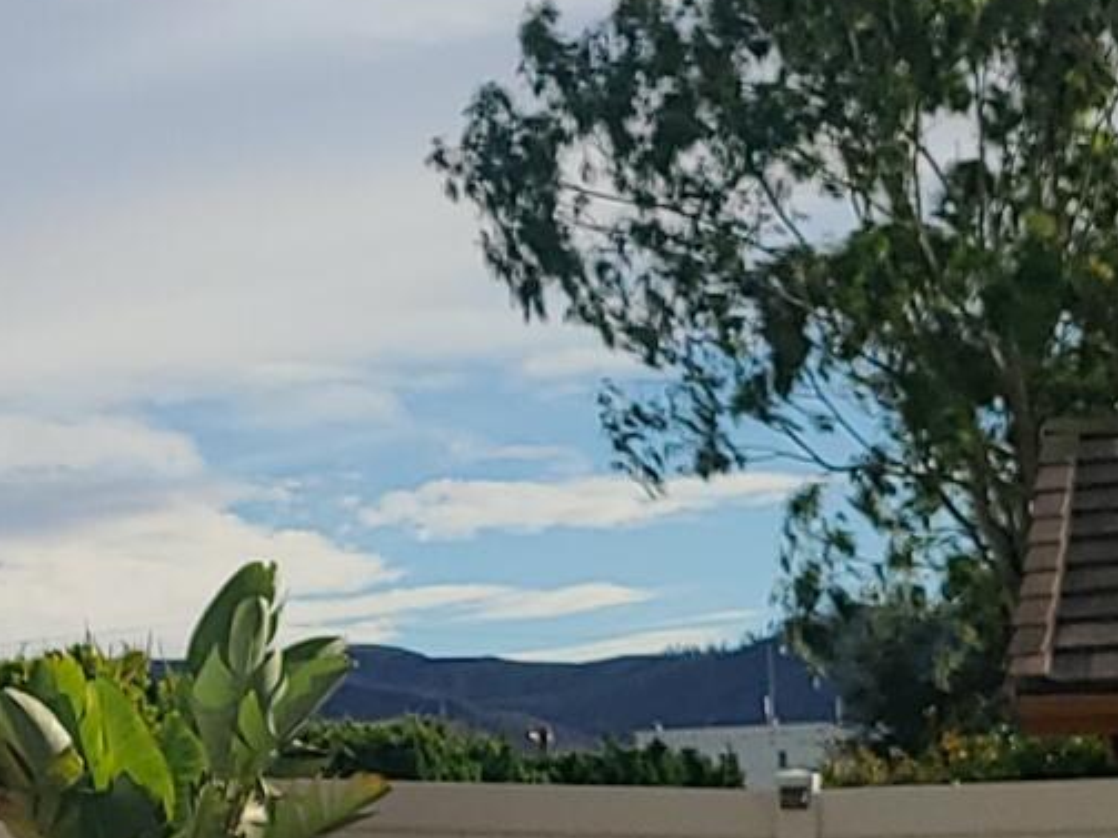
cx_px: -874
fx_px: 5005
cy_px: 760
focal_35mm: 155
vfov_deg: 9.5
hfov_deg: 11.8
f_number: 1.8
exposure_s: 1/4279
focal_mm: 5.4
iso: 40
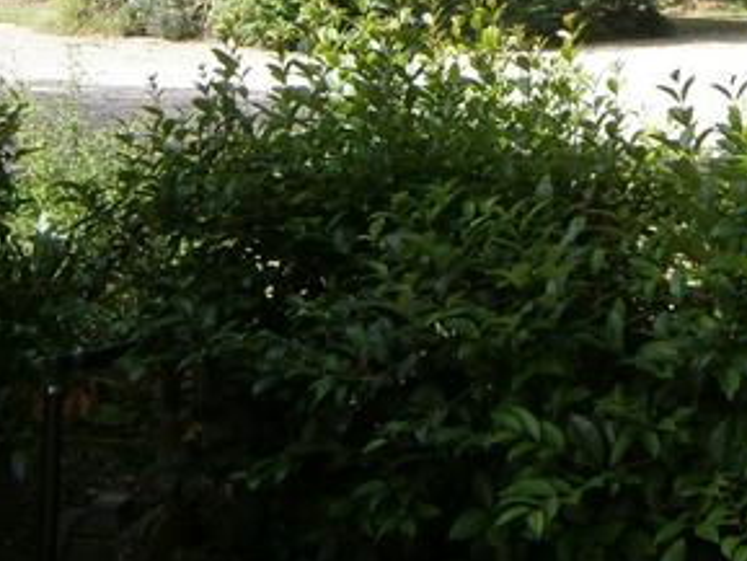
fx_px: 1554
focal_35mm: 72
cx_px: 615
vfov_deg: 19.0
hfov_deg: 26.4
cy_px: -168
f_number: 2.8
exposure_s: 1/320
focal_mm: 4.7
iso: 80
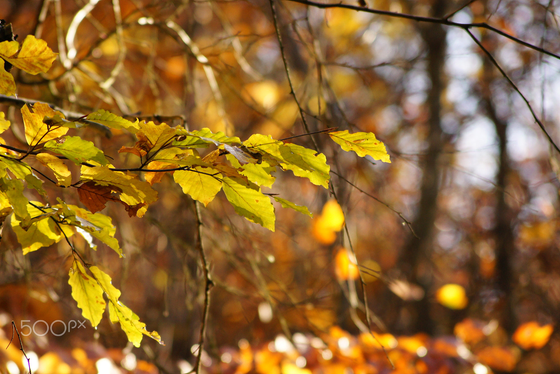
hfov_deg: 6.8
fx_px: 4682
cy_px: 187
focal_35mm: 301
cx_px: 280
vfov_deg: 4.6
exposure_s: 1/320
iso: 640
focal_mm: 200
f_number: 5.6
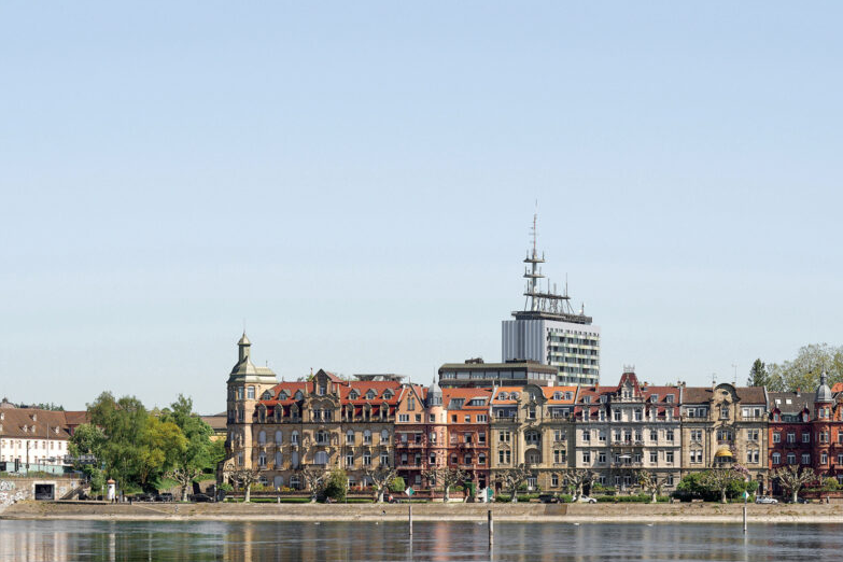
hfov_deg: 15.6
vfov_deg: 10.5
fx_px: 3067
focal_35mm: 131
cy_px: 311
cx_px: 501
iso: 100
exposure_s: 1/125
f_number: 11
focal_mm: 90
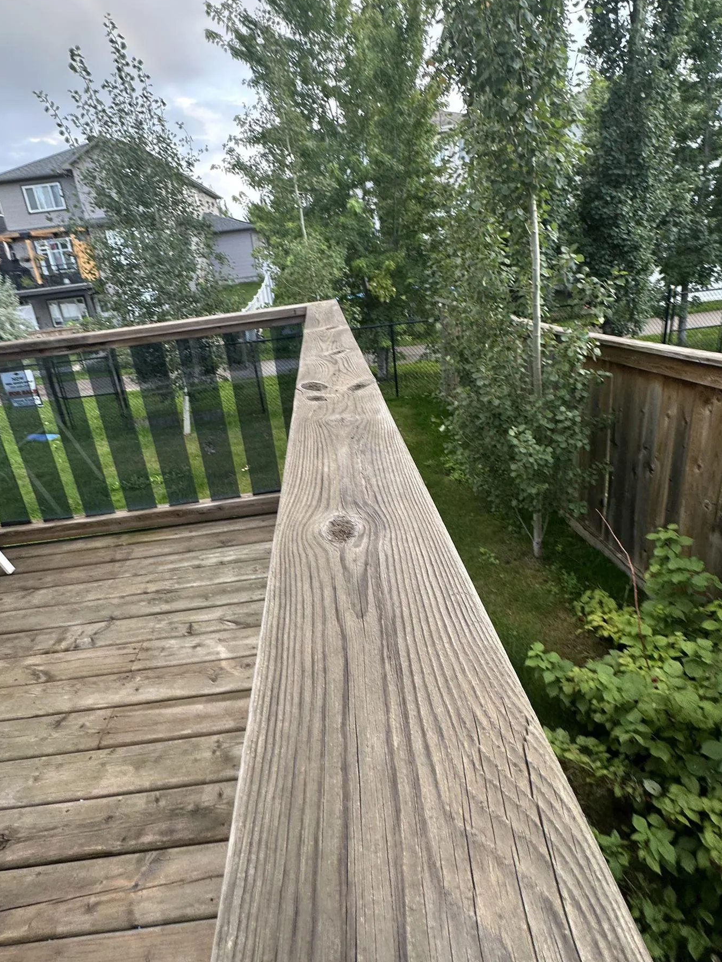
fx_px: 501
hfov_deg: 71.5
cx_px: 342
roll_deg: +6.9
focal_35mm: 18
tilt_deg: -18.4
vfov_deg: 87.3
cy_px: 422
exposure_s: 1/99
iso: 80
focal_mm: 2.22
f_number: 2.2
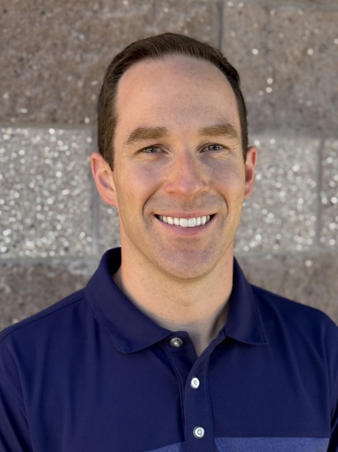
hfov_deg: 30.3
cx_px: 169
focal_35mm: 48
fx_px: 625
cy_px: 226
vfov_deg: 39.7
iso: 64
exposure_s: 1/527
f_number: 1.78
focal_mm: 6.76
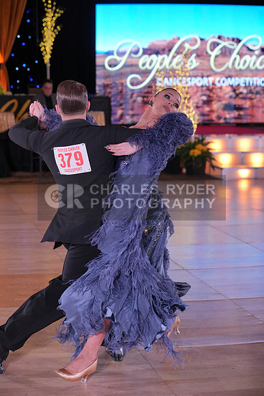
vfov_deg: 28.8
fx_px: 769
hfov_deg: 19.5
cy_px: 198
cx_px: 132
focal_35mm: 70
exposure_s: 1/500
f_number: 4
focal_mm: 70
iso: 1600
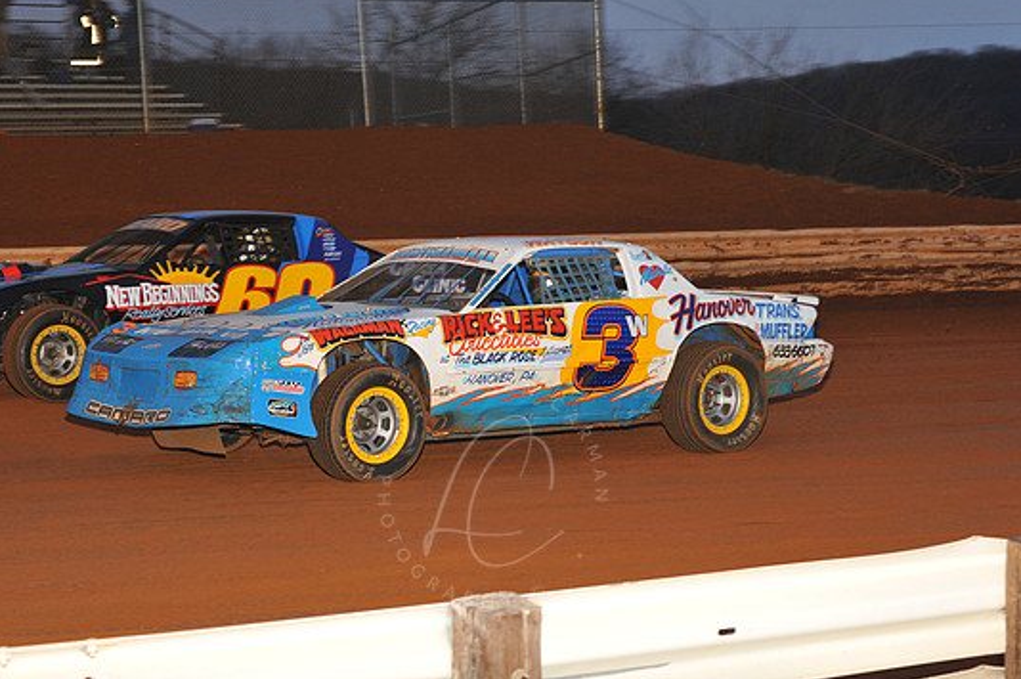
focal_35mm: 100
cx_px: 491
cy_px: 316
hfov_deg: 20.4
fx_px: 2833
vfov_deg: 13.7
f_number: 7.1
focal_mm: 92
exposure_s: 1/320
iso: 1250
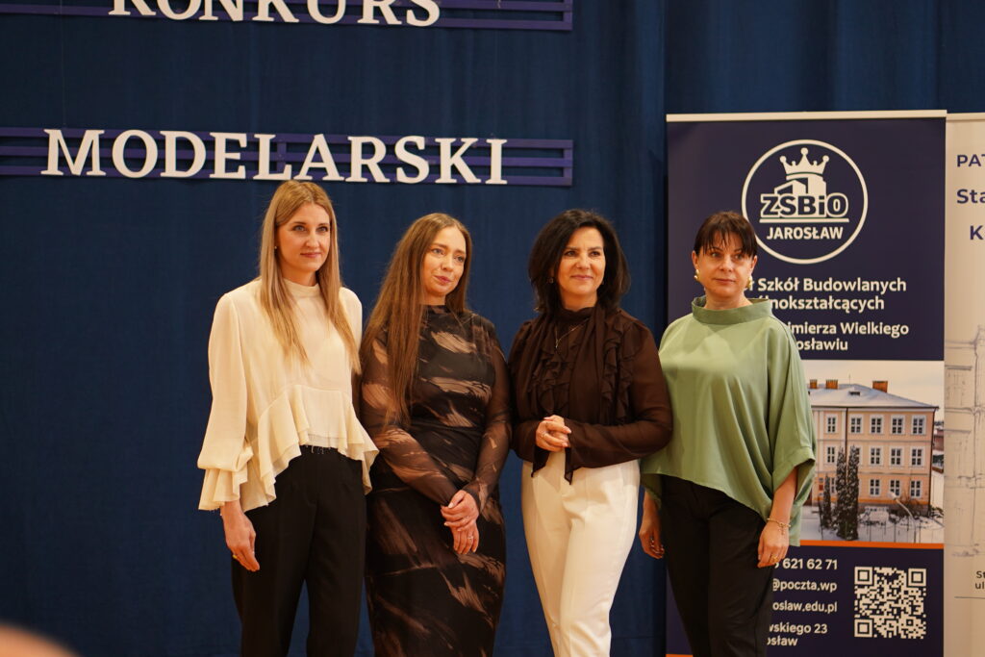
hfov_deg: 27.0
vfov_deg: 18.2
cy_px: 328
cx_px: 492
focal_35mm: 75
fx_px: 2052
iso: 160
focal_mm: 50
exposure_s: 1/200
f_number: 1.8
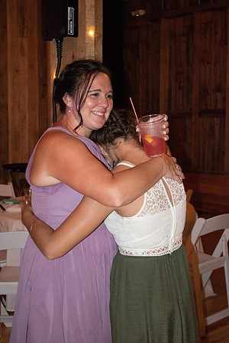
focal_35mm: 57
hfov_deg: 23.8
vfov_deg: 35.1
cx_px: 114
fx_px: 544
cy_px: 172
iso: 6400
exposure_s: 1/60
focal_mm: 38
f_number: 4.8
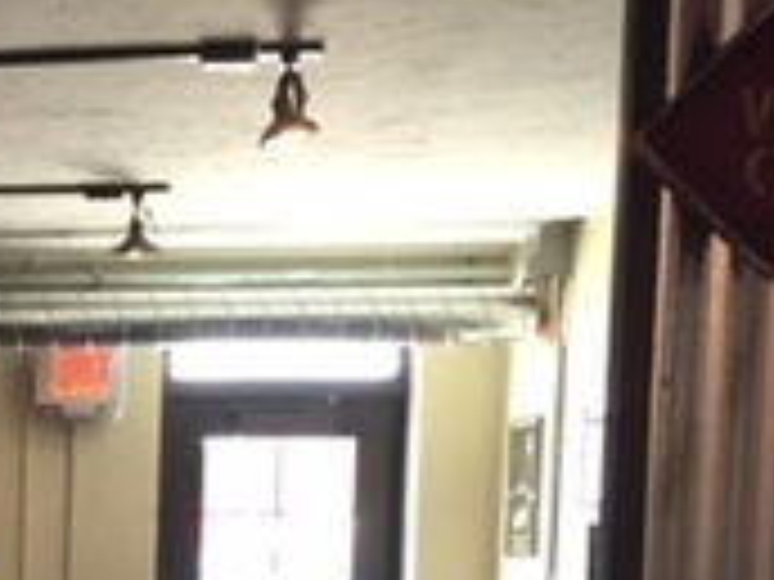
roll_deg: +1.6
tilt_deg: -4.9
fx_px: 2258
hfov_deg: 17.2
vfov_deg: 14.1
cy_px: 746
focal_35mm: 101
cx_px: -446
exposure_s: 1/30
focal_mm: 4.15
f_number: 2.2
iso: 64
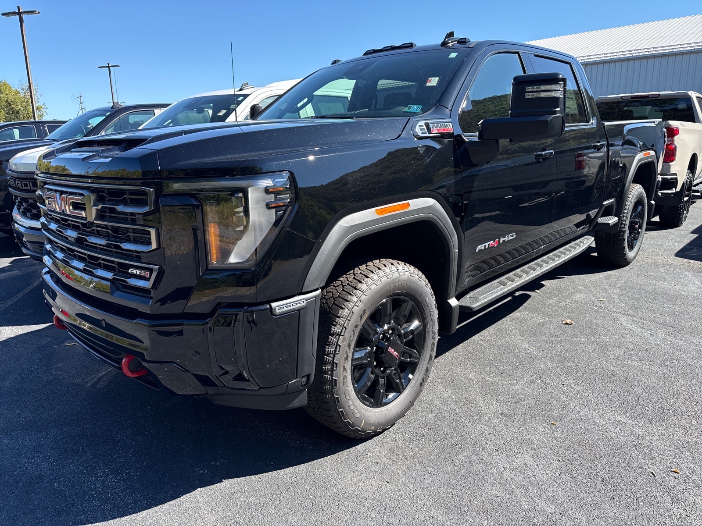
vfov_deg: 56.8
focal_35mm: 24
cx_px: 351
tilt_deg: -12.7
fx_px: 487
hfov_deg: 71.6
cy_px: 263
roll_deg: +1.0
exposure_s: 1/1410
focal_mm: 6.76
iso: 100
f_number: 1.78
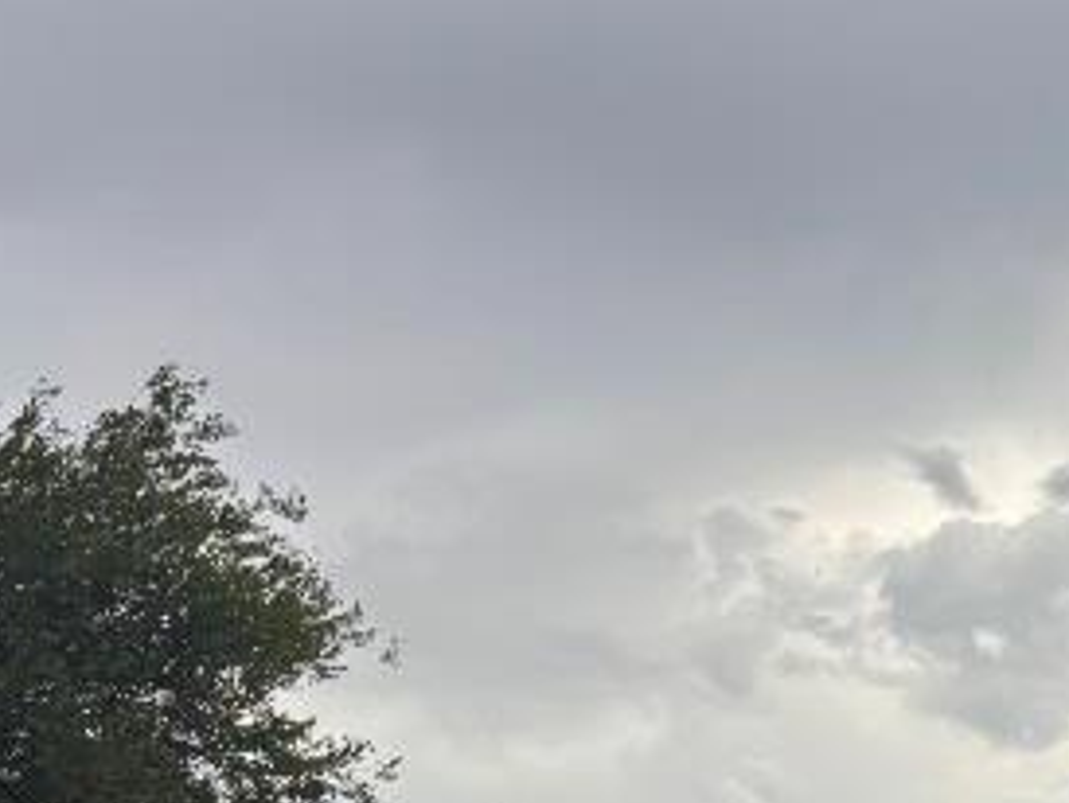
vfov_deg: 14.0
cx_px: 1346
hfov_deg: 18.9
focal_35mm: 97
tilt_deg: +1.7
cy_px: 1333
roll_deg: -1.4
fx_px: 2998
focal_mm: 5.96
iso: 50
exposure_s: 1/1364
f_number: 1.6
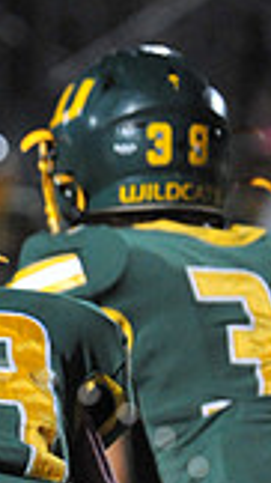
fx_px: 12456
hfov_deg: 1.2
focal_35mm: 974
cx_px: -48
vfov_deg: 2.2
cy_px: 713
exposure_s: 1/200
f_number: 8
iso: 6400
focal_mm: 260
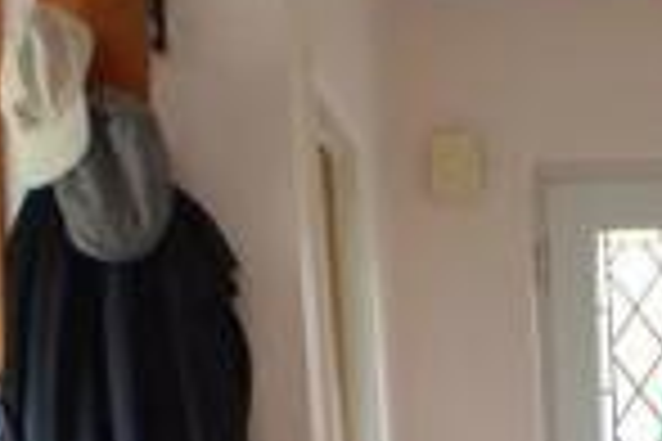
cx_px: 757
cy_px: 848
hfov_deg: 14.9
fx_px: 2464
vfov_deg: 9.6
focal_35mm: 134
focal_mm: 20
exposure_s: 1/60
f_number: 3.8
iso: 640
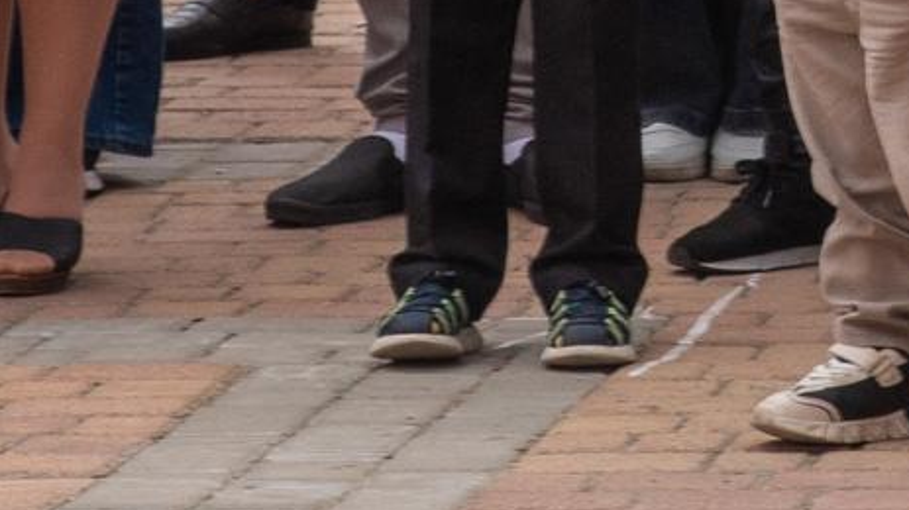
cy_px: -1003
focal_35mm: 493
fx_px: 11878
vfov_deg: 2.4
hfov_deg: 4.3
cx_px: 1535
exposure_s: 1/160
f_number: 13
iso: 320
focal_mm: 85
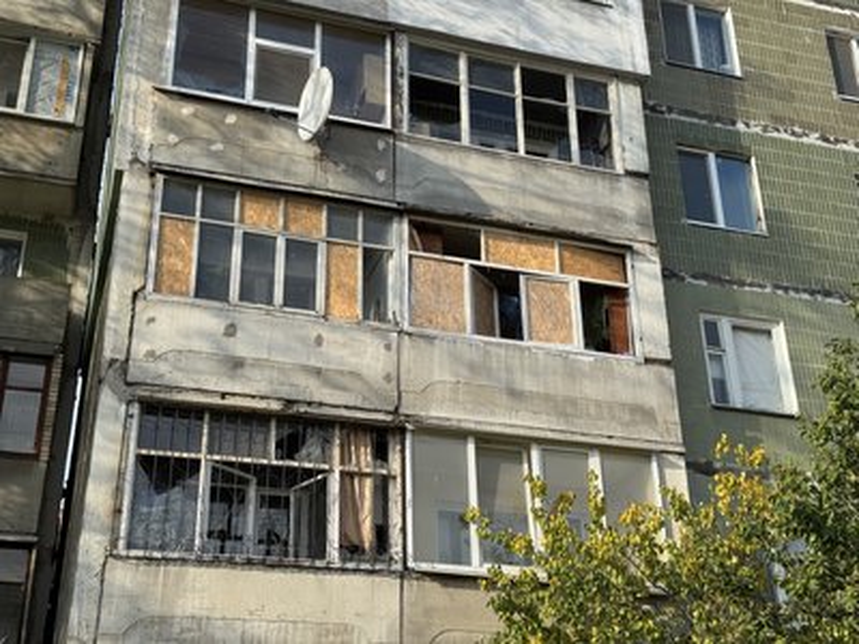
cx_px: 430
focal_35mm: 48
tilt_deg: +27.2
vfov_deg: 30.3
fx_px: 1191
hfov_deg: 39.7
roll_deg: +2.2
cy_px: 322
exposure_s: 1/2179
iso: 64
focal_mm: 6.76
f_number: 1.78
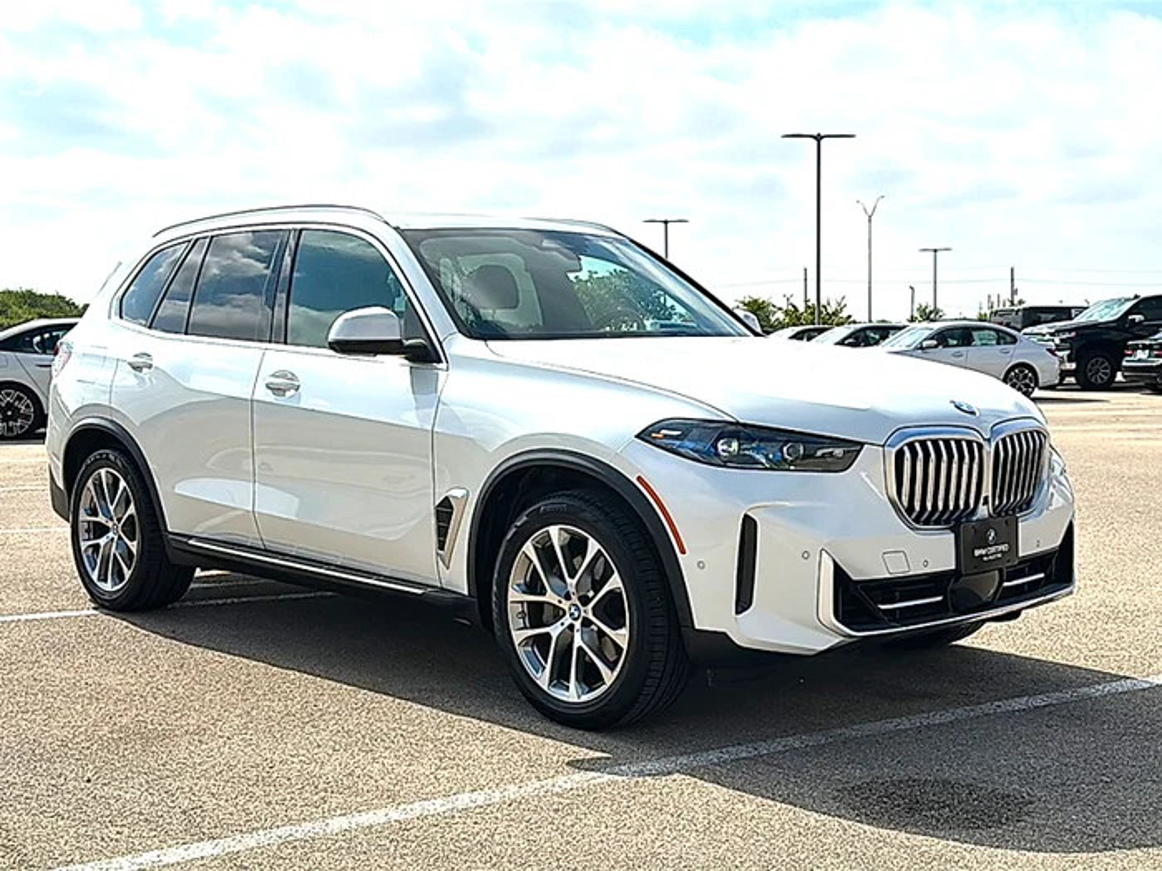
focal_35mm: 38
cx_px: 581
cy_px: 436
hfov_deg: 49.0
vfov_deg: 37.7
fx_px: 1276
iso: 80
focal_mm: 6.86
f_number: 1.78
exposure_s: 1/9901
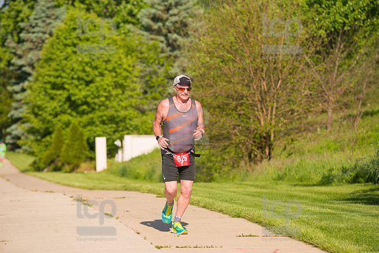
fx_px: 2106
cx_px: 190
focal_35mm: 200
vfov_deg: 6.9
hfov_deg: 10.3
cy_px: 126
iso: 400
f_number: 5.6
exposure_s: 1/2000
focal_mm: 200
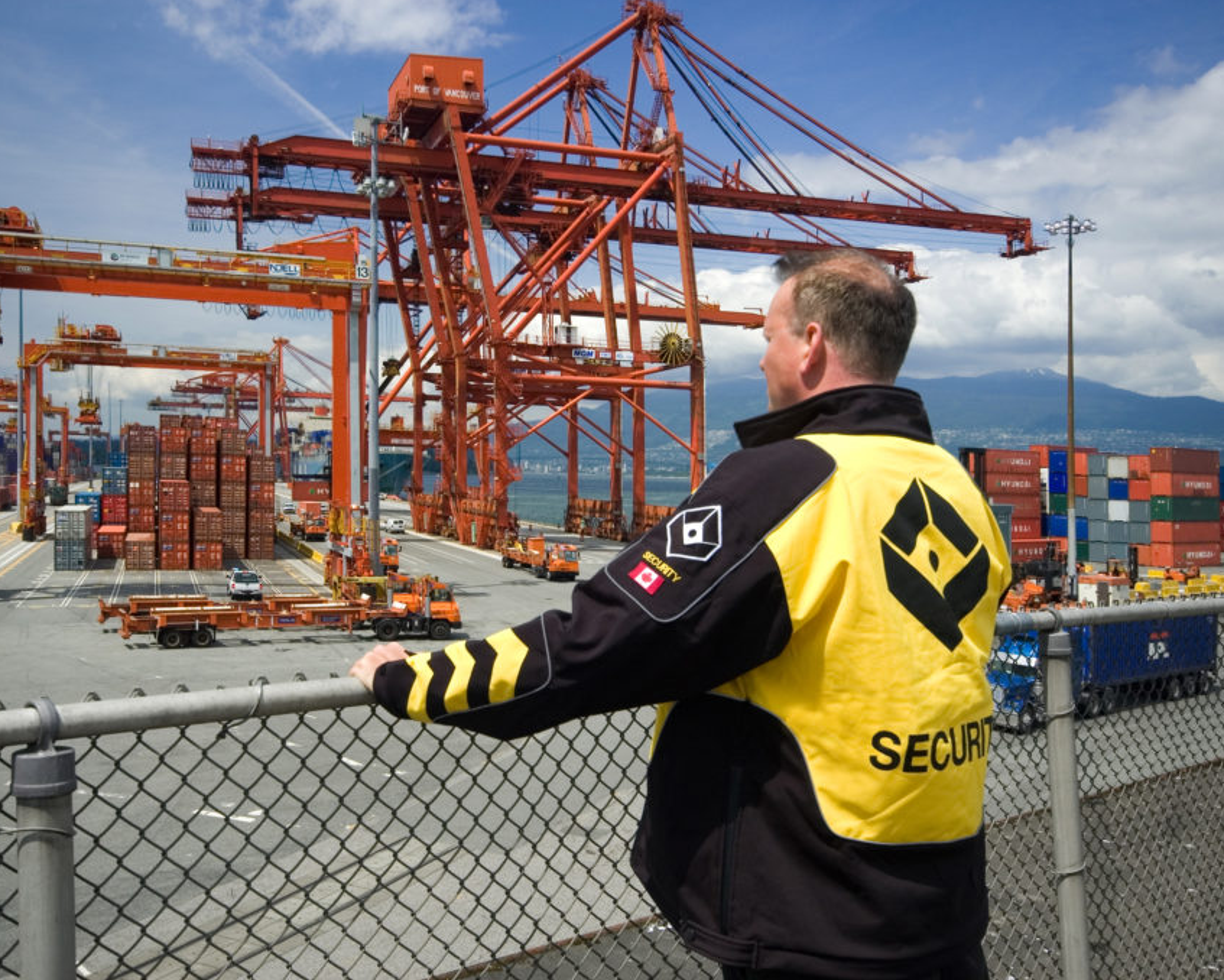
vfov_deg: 43.4
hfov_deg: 52.7
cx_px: 526
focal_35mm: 34
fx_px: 1232
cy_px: 489
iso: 200
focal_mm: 20
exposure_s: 1/125
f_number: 9.5
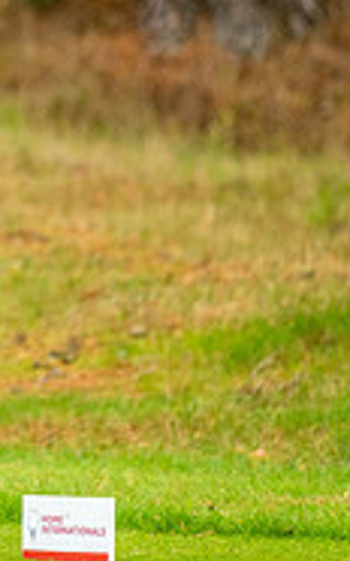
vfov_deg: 2.2
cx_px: -483
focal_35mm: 953
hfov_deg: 1.4
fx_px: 14567
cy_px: 65
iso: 800
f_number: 4
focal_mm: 300
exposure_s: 1/1000
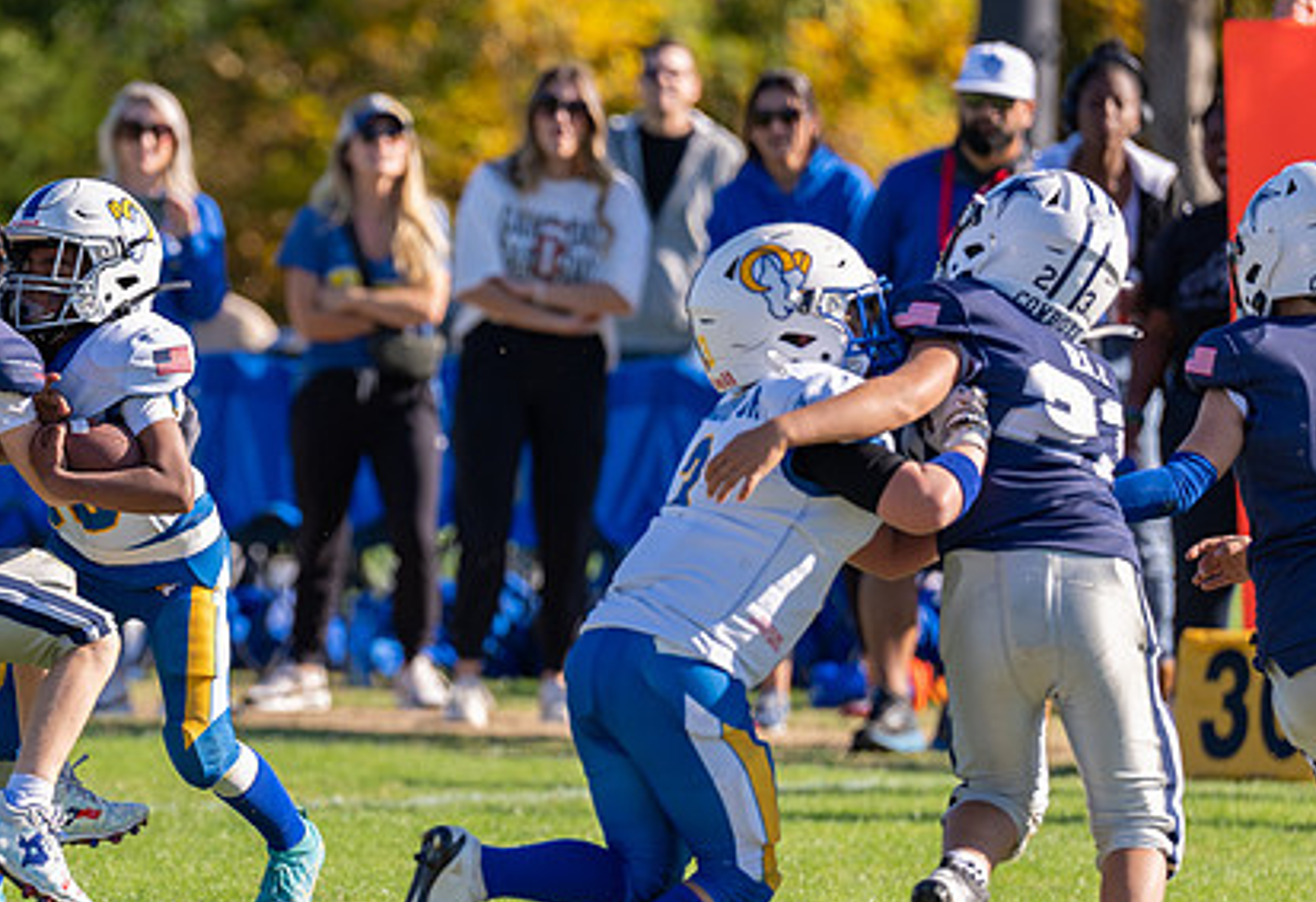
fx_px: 15669
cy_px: 593
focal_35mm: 425
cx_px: 232
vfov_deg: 3.3
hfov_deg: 4.8
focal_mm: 200
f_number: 2.8
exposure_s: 1/1250
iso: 100
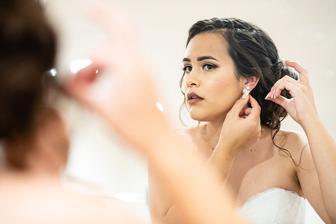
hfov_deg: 23.9
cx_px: 168
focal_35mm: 85
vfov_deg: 16.1
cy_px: 112
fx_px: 793
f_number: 2.2
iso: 2500
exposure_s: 1/200
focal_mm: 85
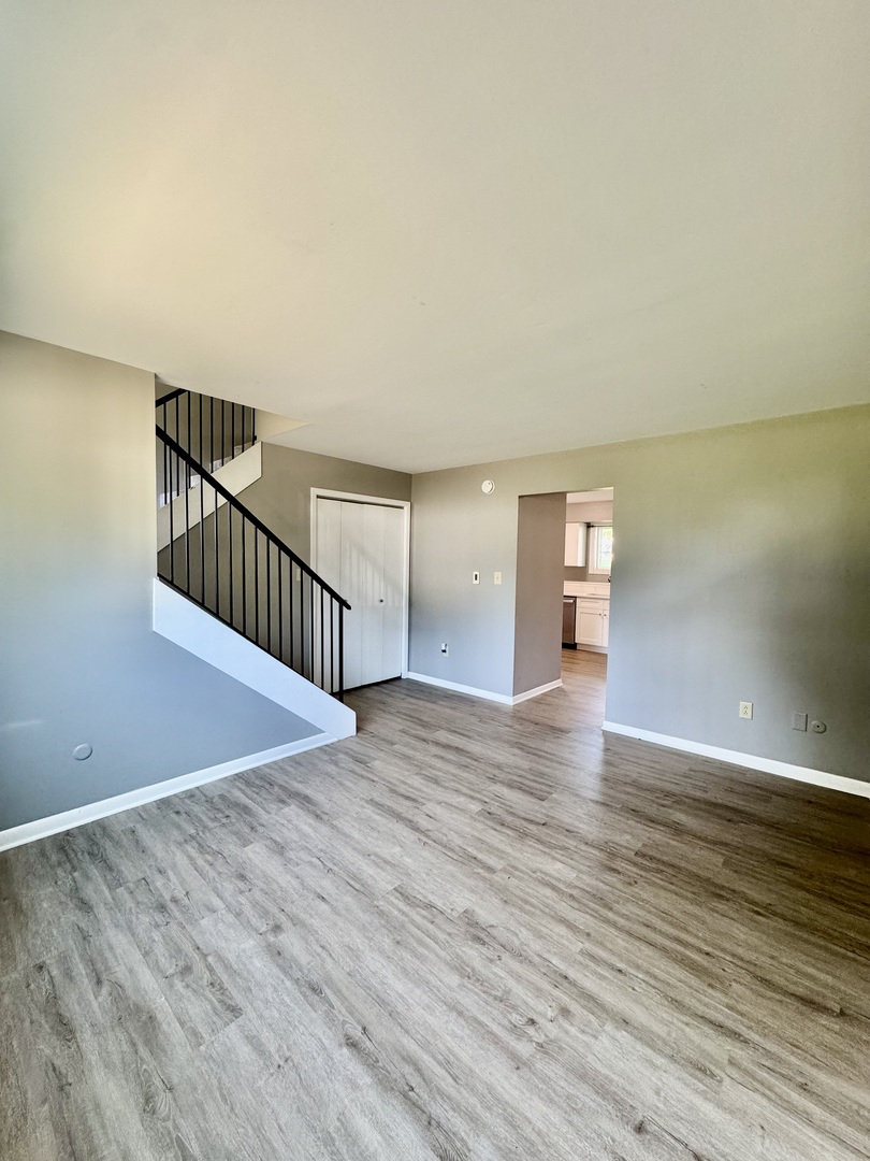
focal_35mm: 14
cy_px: 580
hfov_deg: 85.7
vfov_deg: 102.1
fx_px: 469
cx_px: 435
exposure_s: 1/60
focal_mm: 2.22
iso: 250
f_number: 2.2
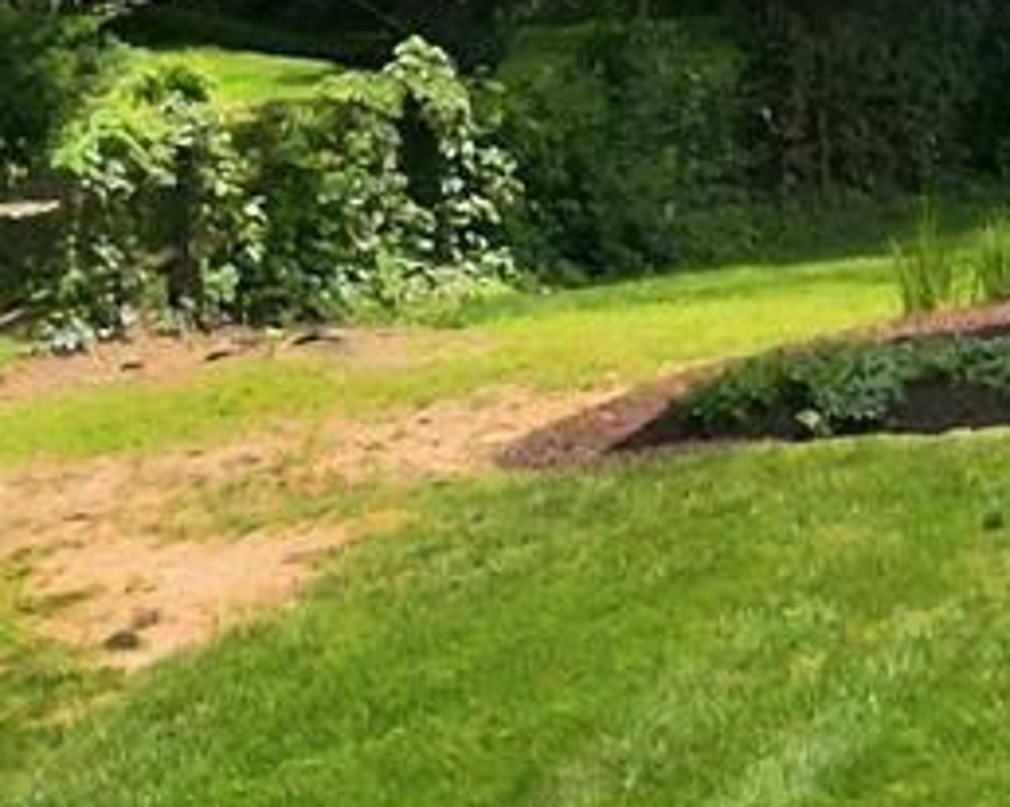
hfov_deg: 8.7
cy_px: -208
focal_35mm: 186
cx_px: 2975
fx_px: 5556
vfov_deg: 8.2
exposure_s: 1/6000
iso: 110
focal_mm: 6.7
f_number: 1.7
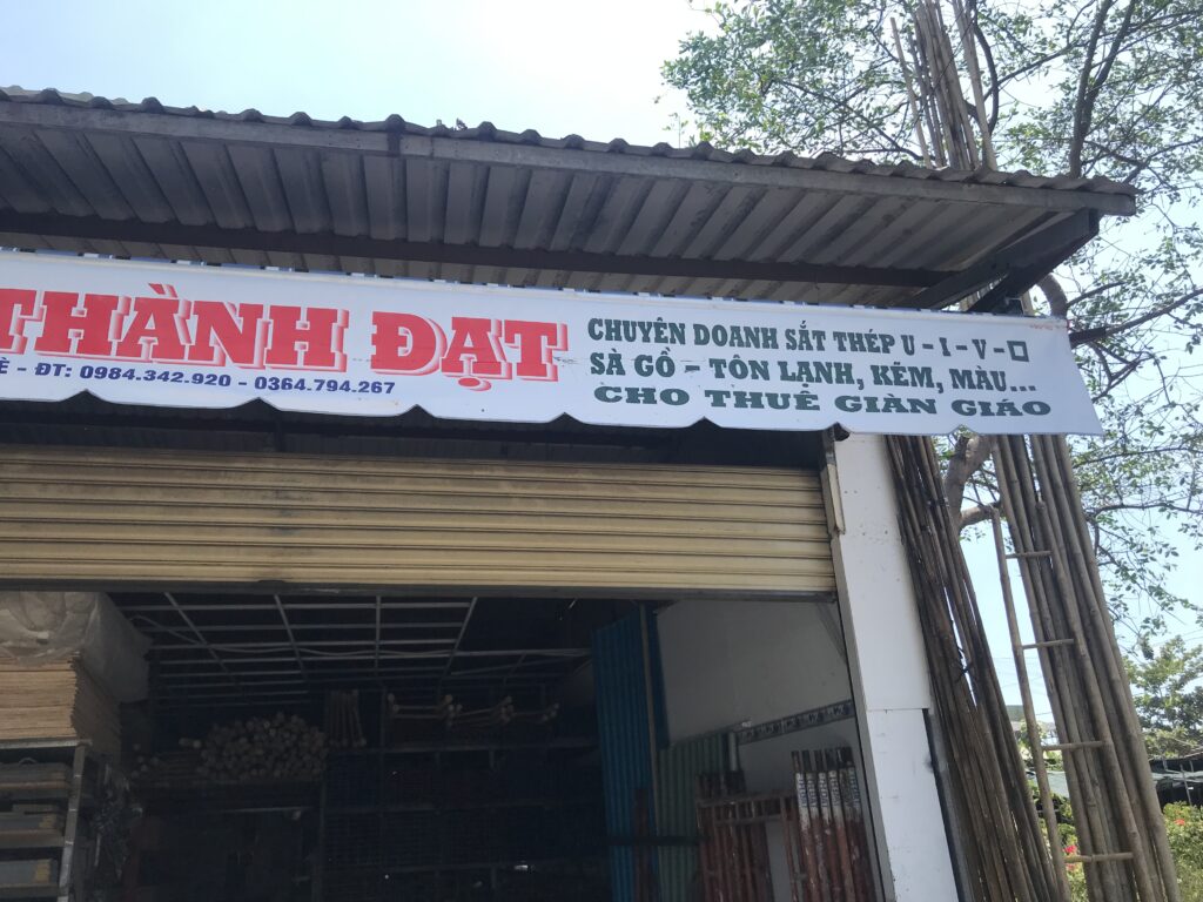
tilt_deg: +22.4
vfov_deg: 49.7
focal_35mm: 28
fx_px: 973
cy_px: 451
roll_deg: +3.8
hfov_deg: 63.4
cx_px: 602
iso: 20
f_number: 1.8
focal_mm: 3.99
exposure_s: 1/1212
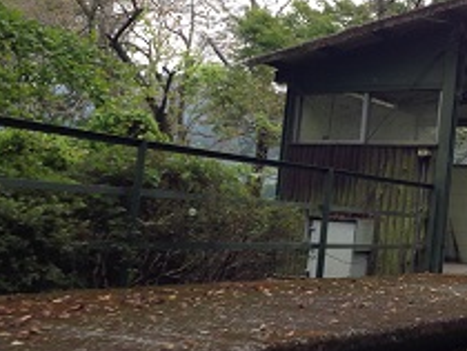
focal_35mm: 69
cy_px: 151
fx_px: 932
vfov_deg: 21.3
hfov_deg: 27.9
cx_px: 326
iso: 50
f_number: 2.4
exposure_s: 1/302
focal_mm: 4.28
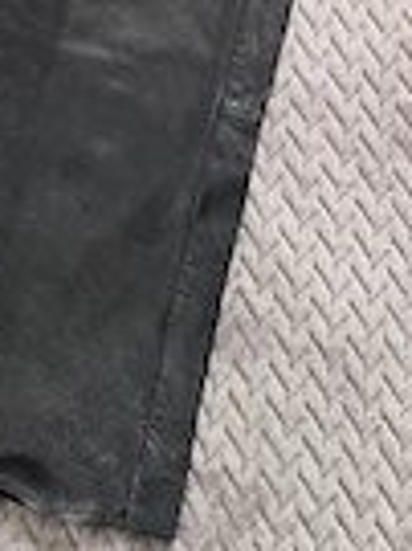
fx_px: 1081
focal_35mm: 68
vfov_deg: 25.3
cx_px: 420
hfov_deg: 20.8
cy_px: -131
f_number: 1.8
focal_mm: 5.54
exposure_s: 1/33
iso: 200
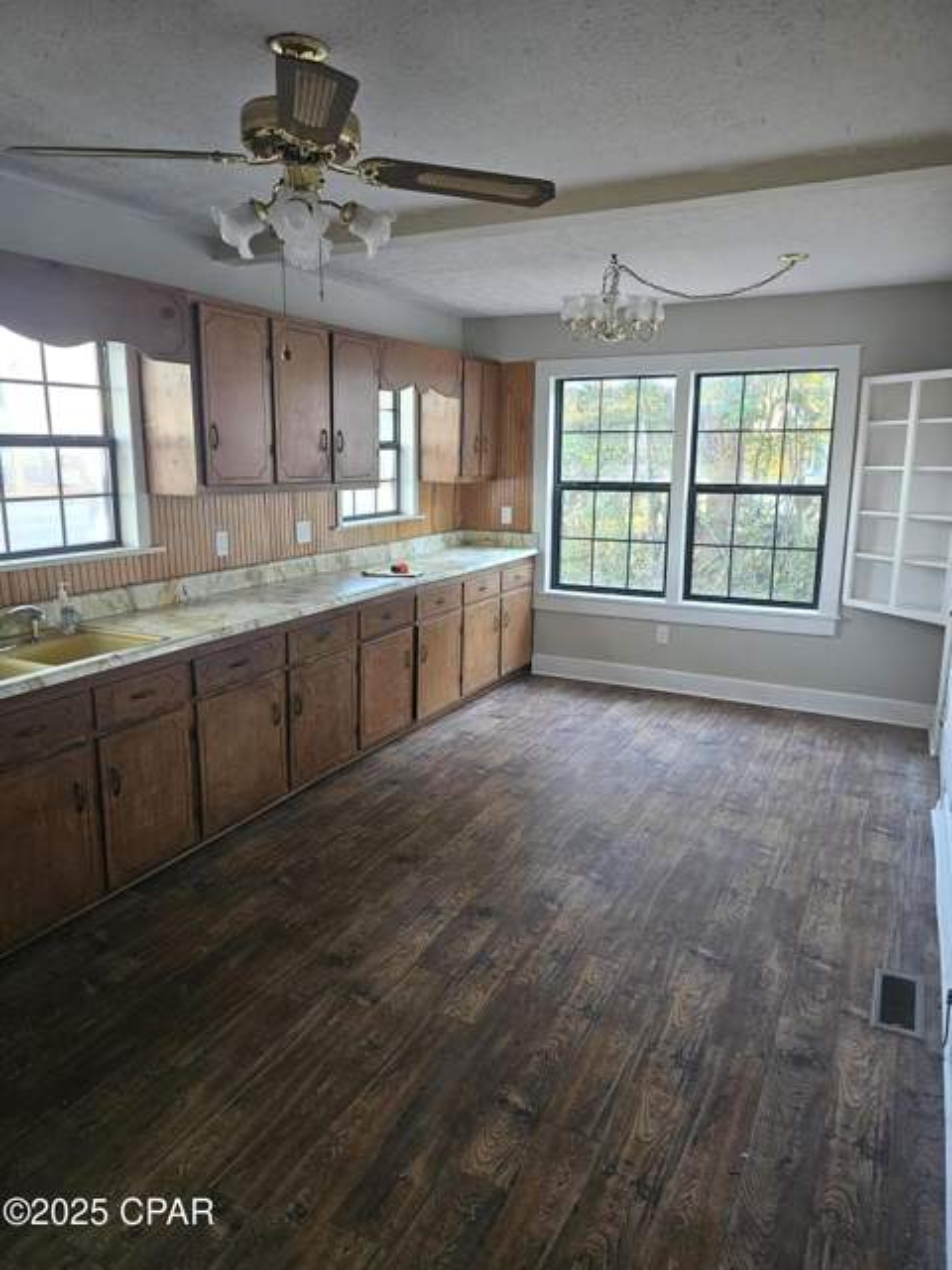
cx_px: 476
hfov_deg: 58.9
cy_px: 635
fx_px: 843
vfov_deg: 73.9
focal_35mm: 23
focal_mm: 6.3
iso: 640
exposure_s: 1/60
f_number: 1.7
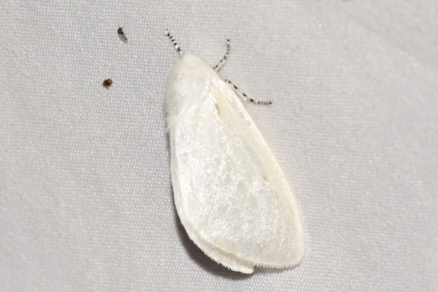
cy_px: 146
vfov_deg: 6.5
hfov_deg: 9.8
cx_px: 219
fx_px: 2555
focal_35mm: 210
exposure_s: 1/160
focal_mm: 140
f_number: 13
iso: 100
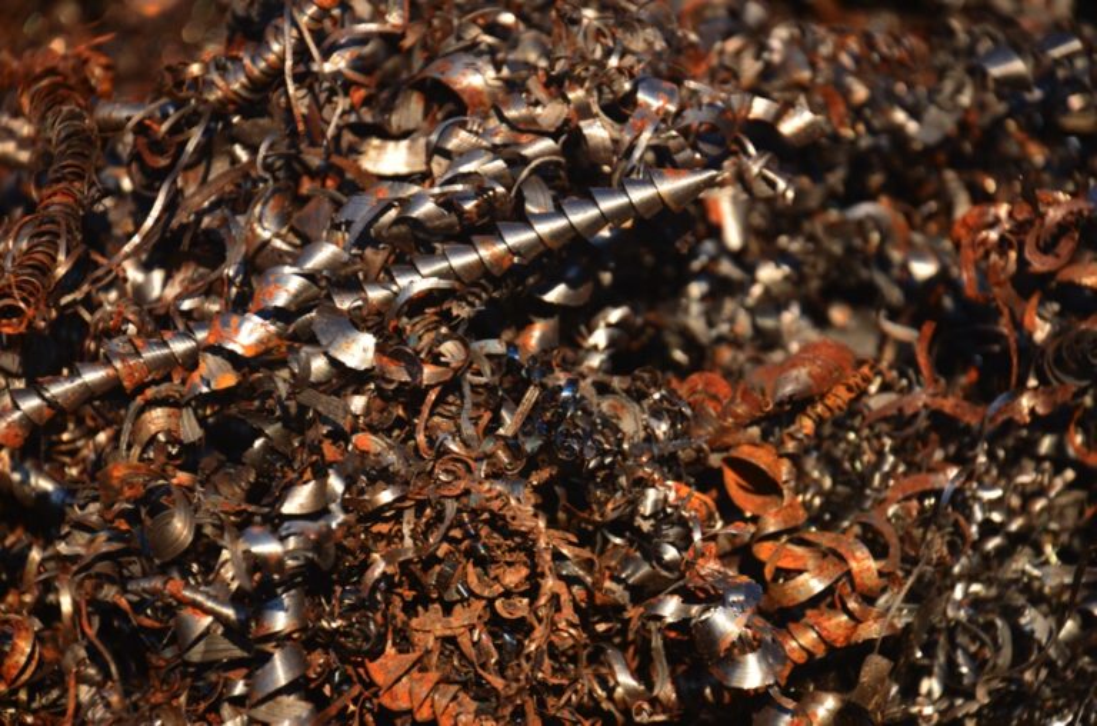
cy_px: 363
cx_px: 548
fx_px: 4787
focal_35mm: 158
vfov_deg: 8.7
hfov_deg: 13.1
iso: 200
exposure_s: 1/160
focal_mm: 105
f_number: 5.6
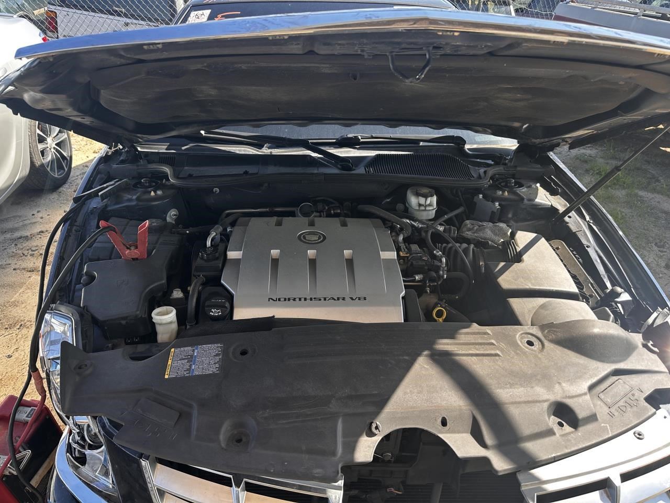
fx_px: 465
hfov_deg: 71.6
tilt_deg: -33.2
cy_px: 252
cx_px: 335
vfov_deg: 56.8
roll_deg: +1.9
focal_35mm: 24
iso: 80
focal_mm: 6.86
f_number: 1.78
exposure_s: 1/561
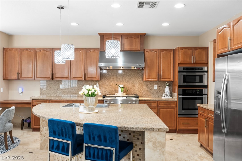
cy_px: 80
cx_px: 121
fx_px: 202
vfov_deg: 43.6
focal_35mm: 30
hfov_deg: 61.9
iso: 400
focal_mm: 20
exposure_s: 1/10
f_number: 8
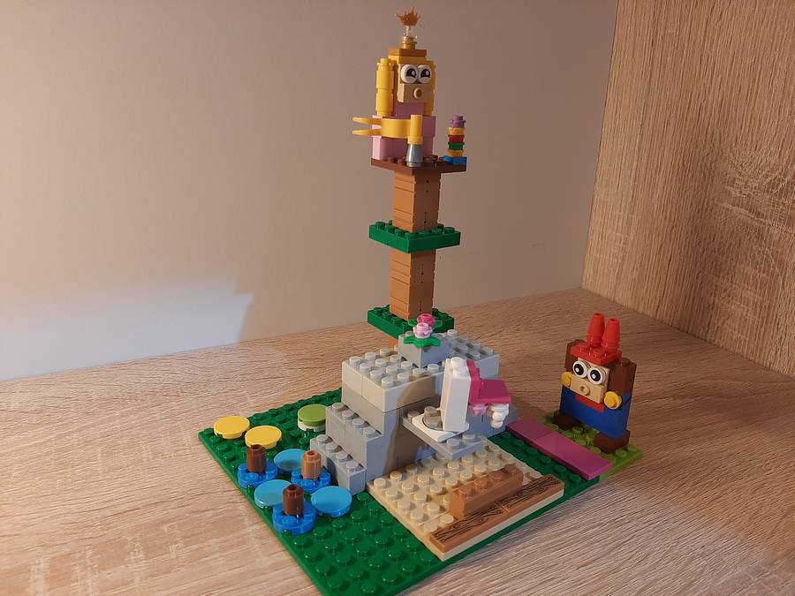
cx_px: 398
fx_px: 620
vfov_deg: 51.4
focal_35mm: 27
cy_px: 298
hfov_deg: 65.3
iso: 200
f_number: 1.7
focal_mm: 3.93
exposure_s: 1/50
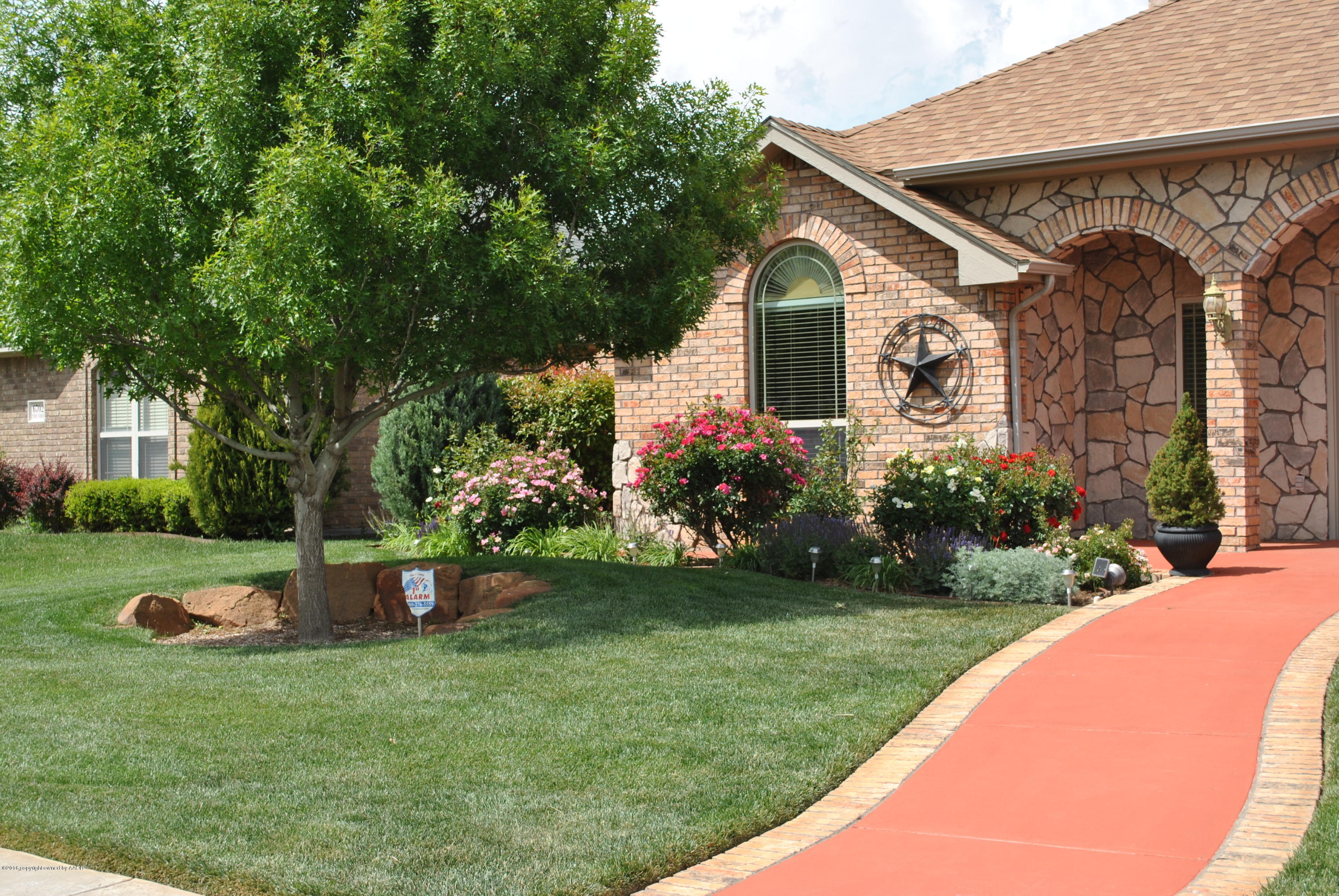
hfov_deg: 41.1
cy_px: 448
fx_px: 1787
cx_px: 670
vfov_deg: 28.1
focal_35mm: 48
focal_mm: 32
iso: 100
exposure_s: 1/250
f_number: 8
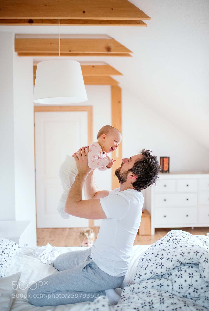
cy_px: 156
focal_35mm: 35
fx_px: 303
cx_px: 104
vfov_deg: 54.3
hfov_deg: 38.1
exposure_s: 1/640
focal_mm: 35
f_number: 1.6
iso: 1000
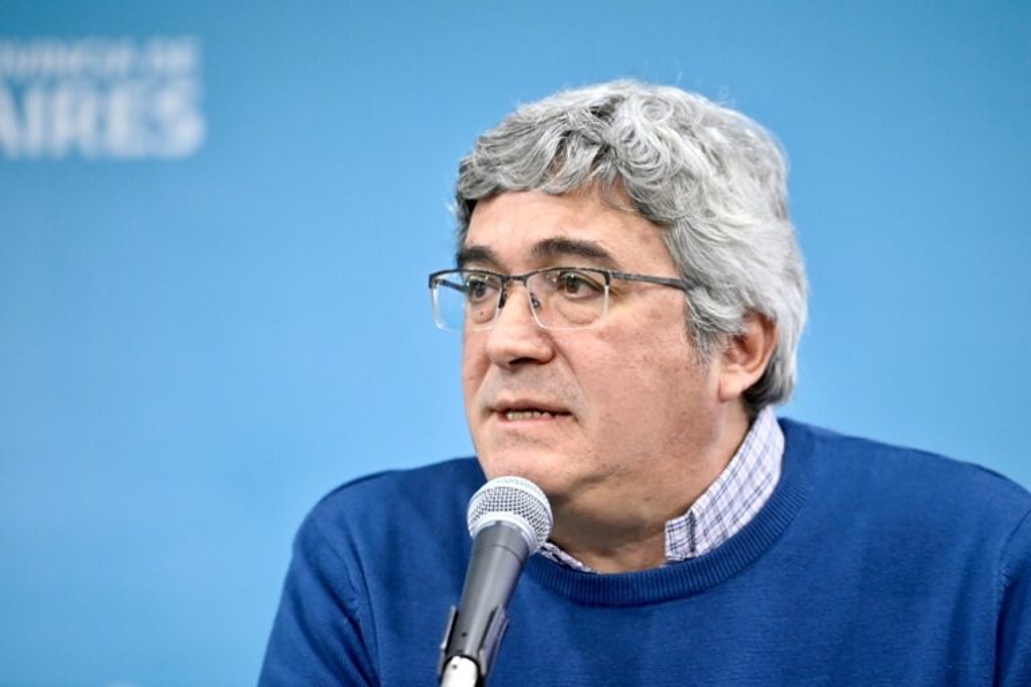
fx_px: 5727
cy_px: 344
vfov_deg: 6.9
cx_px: 516
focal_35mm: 200
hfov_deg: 10.3
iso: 4000
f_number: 3.2
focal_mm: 200
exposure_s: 1/500
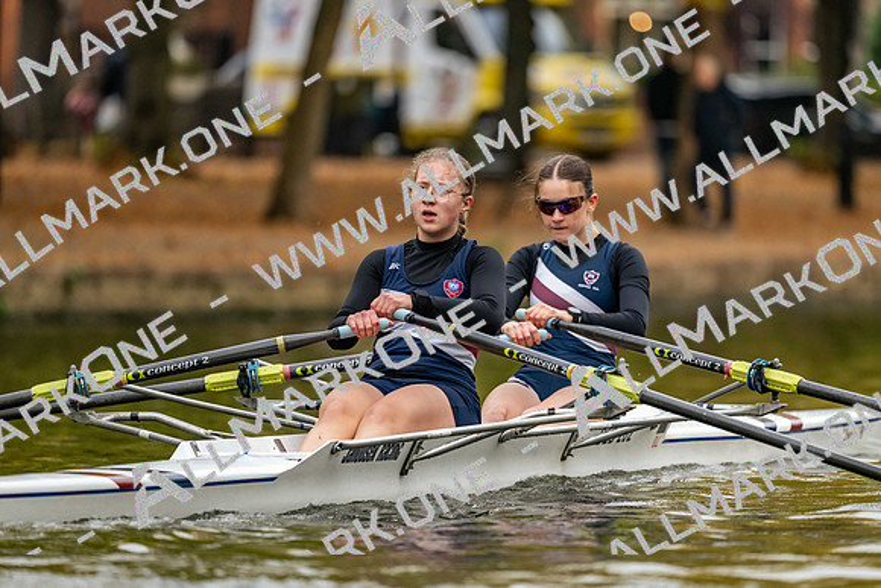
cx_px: 440
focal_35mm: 400
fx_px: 9791
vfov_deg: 3.4
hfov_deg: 5.2
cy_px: 294
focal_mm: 400
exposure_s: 1/2500
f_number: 4.5
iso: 2800
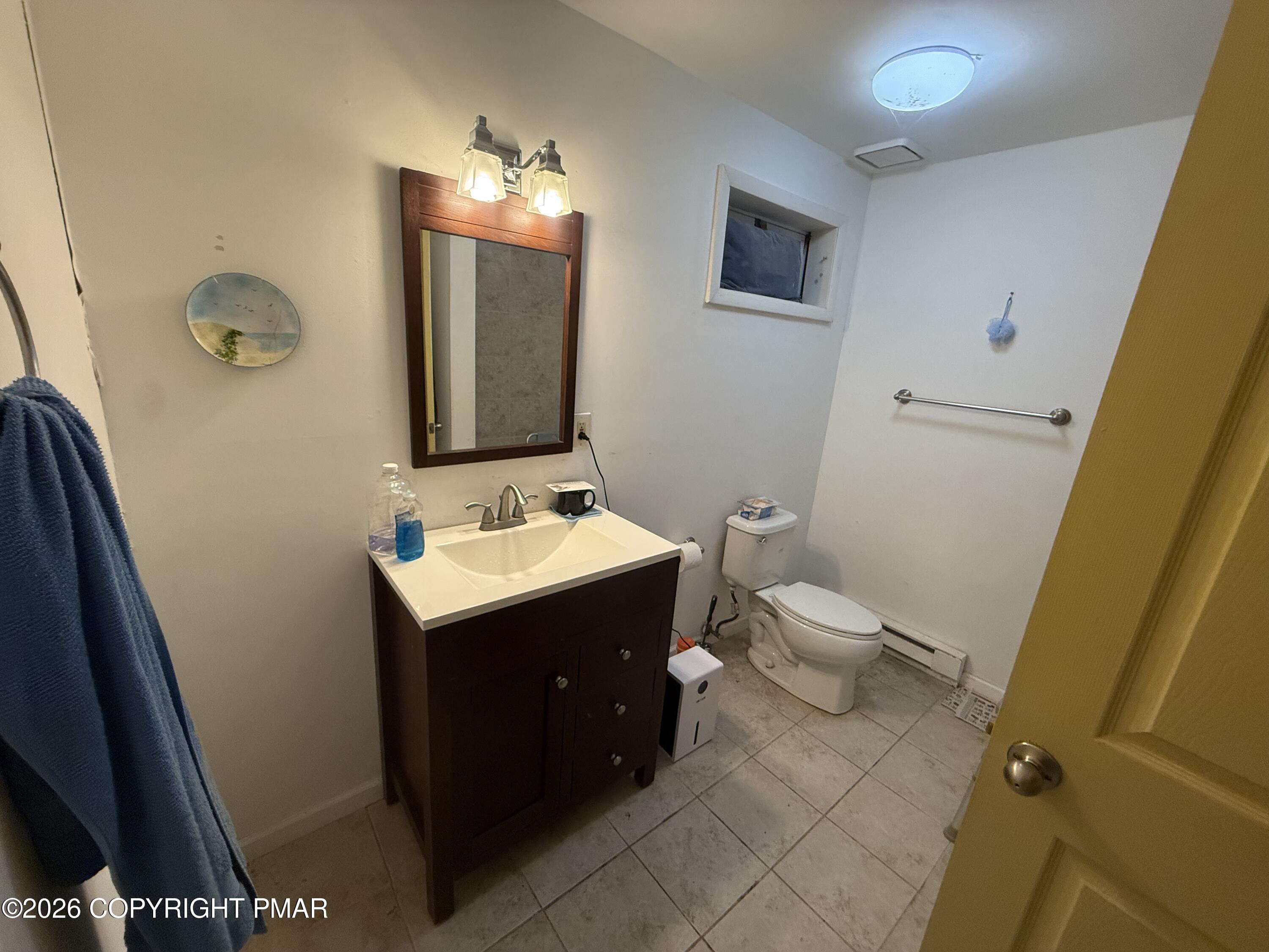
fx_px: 513
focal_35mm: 14
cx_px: 634
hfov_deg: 102.1
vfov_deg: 85.7
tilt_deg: -15.8
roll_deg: -5.6
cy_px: 476
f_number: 2.2
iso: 320
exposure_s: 1/120
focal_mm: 2.22
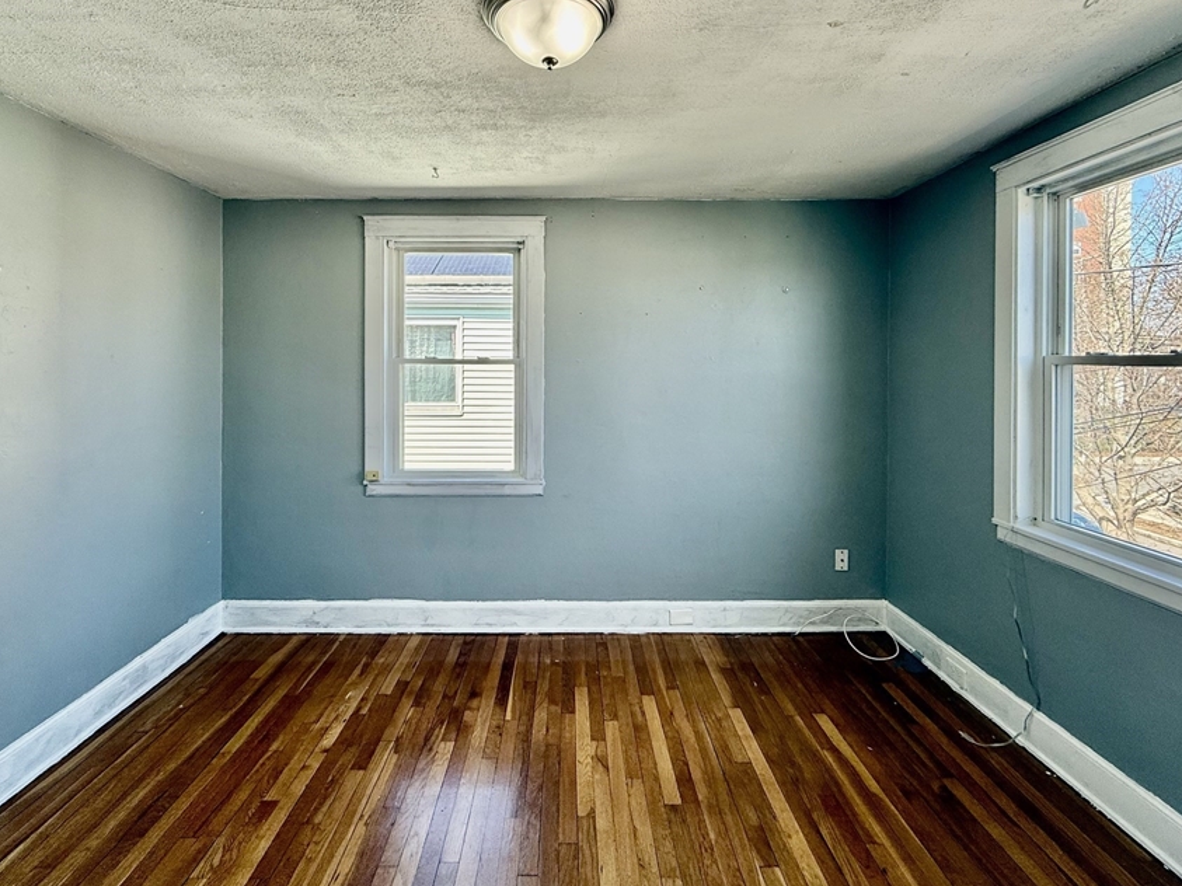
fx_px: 580
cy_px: 370
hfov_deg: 91.0
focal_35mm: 17
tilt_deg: -0.2
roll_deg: -0.5
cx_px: 572
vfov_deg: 74.2
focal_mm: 2.22
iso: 64
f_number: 2.2
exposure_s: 1/122
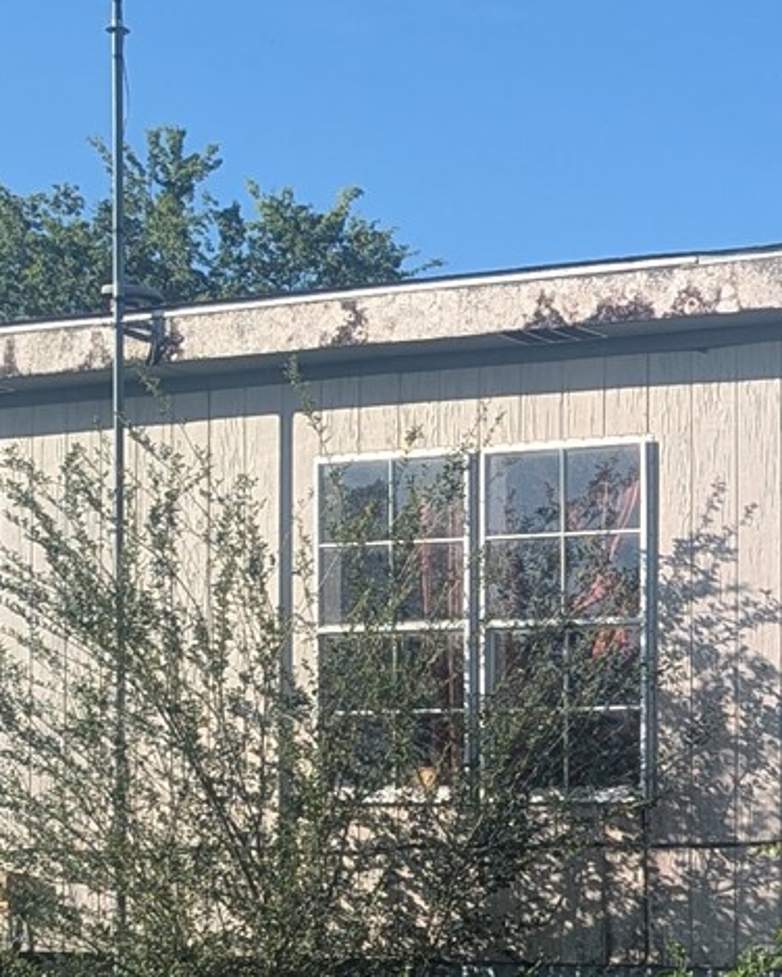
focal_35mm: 102
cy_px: 802
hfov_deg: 14.2
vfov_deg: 18.6
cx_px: 1153
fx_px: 2951
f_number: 1.85
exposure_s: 1/1451
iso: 46
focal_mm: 6.81
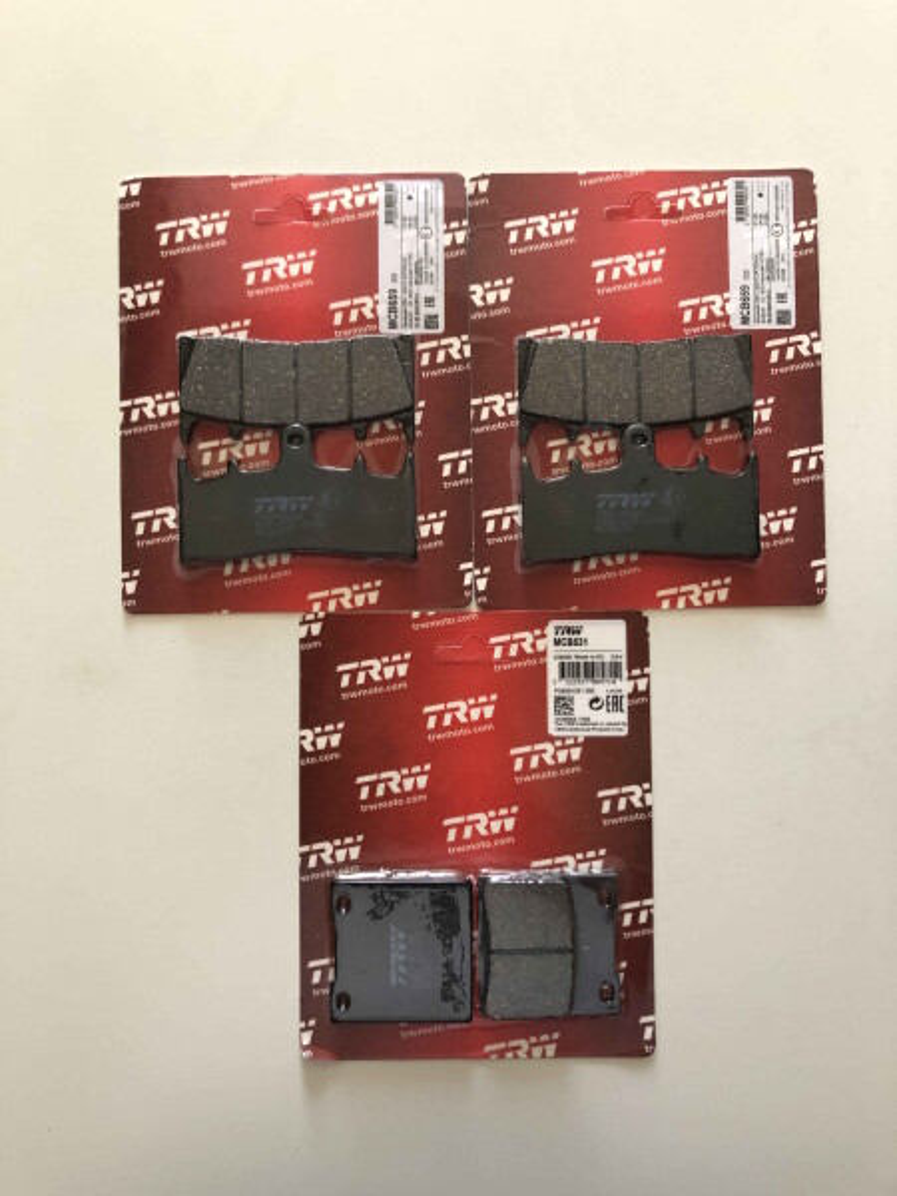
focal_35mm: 28
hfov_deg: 49.7
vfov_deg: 63.4
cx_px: 448
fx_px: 967
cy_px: 598
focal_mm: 3.99
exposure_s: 1/17
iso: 40
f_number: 1.8
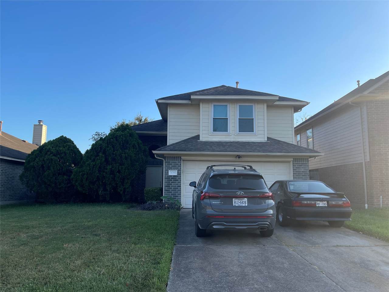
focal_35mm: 26
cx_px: 194
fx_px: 292
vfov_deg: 53.1
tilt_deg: +6.0
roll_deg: +0.0
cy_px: 146
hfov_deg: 67.3
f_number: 1.6
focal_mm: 5.1
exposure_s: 1/2083
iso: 50
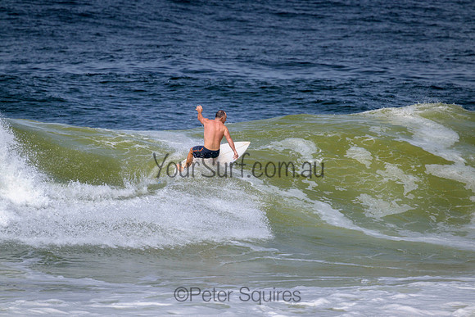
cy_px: 158
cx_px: 238
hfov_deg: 2.6
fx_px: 10558
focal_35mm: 800
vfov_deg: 1.7
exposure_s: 1/2000
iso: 500
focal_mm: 800
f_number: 11
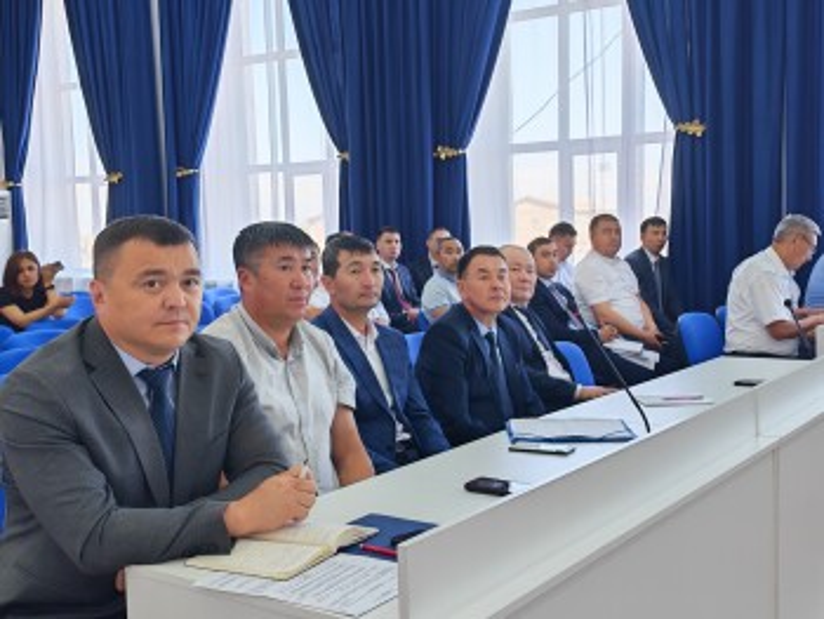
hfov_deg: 43.8
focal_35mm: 43
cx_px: 412
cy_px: 310
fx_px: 1024
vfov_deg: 33.6
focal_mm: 6.12
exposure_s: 1/100
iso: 250
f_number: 1.9
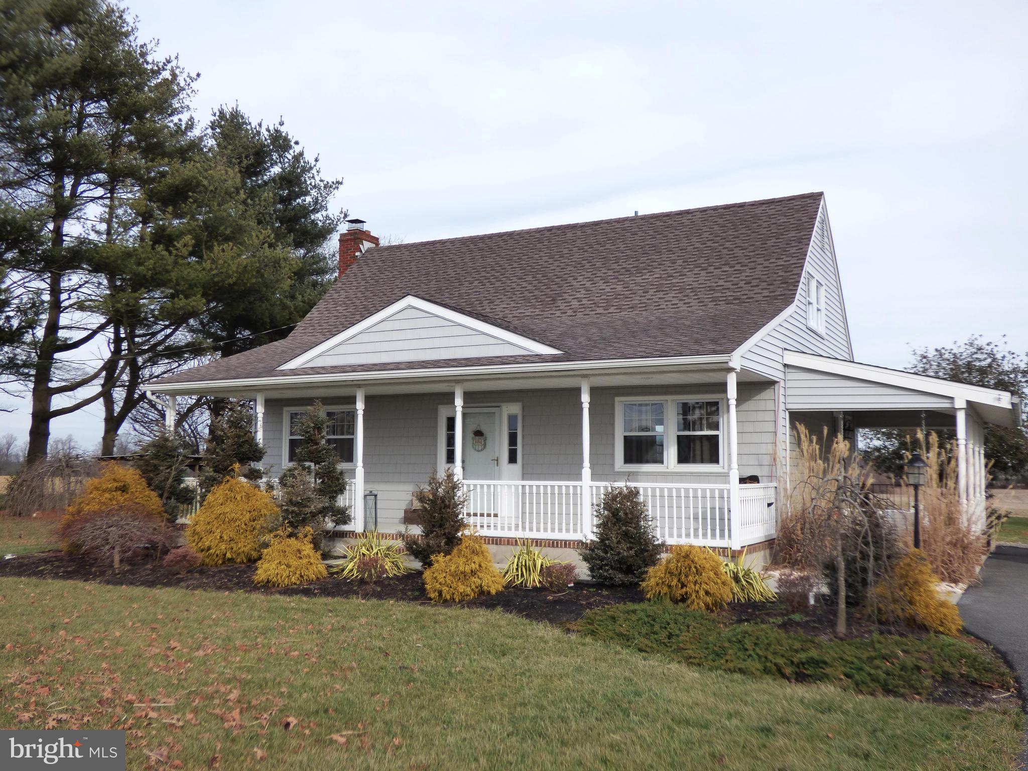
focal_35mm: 32
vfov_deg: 44.2
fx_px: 950
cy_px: 386
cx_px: 514
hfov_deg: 56.8
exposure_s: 1/500
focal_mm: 5.78
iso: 160
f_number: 3.4
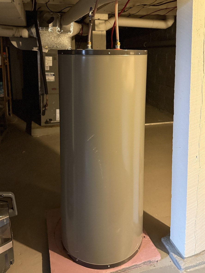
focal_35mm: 24
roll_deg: -1.0
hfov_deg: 56.8
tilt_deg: -17.4
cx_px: 102
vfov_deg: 71.6
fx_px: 190
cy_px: 136
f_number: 1.78
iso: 800
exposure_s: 1/30
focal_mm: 6.76
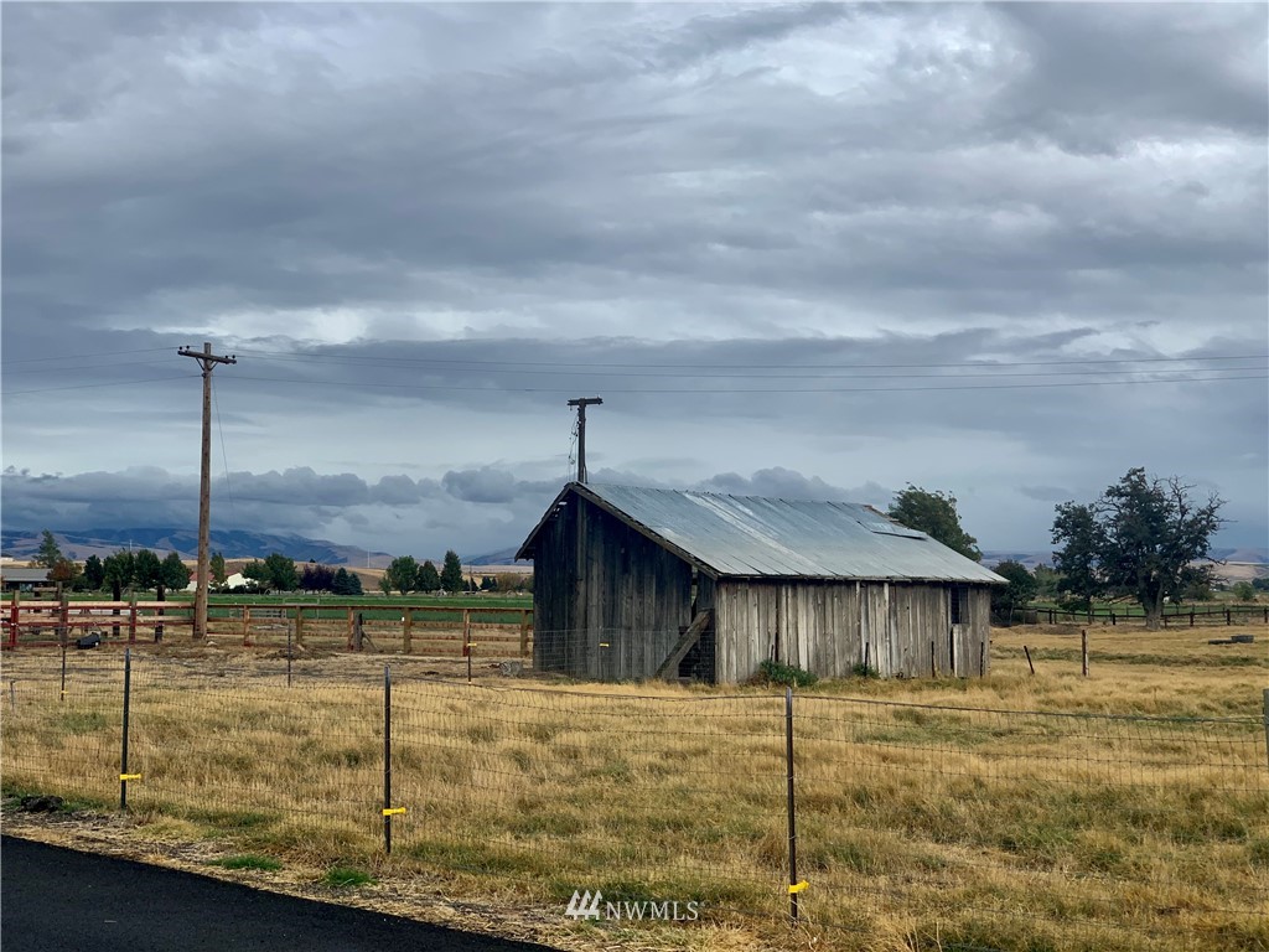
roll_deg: -0.8
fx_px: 1906
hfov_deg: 36.8
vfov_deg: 28.0
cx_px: 634
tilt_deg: +3.9
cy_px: 476
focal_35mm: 52
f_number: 2.4
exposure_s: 1/592
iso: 16
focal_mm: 6
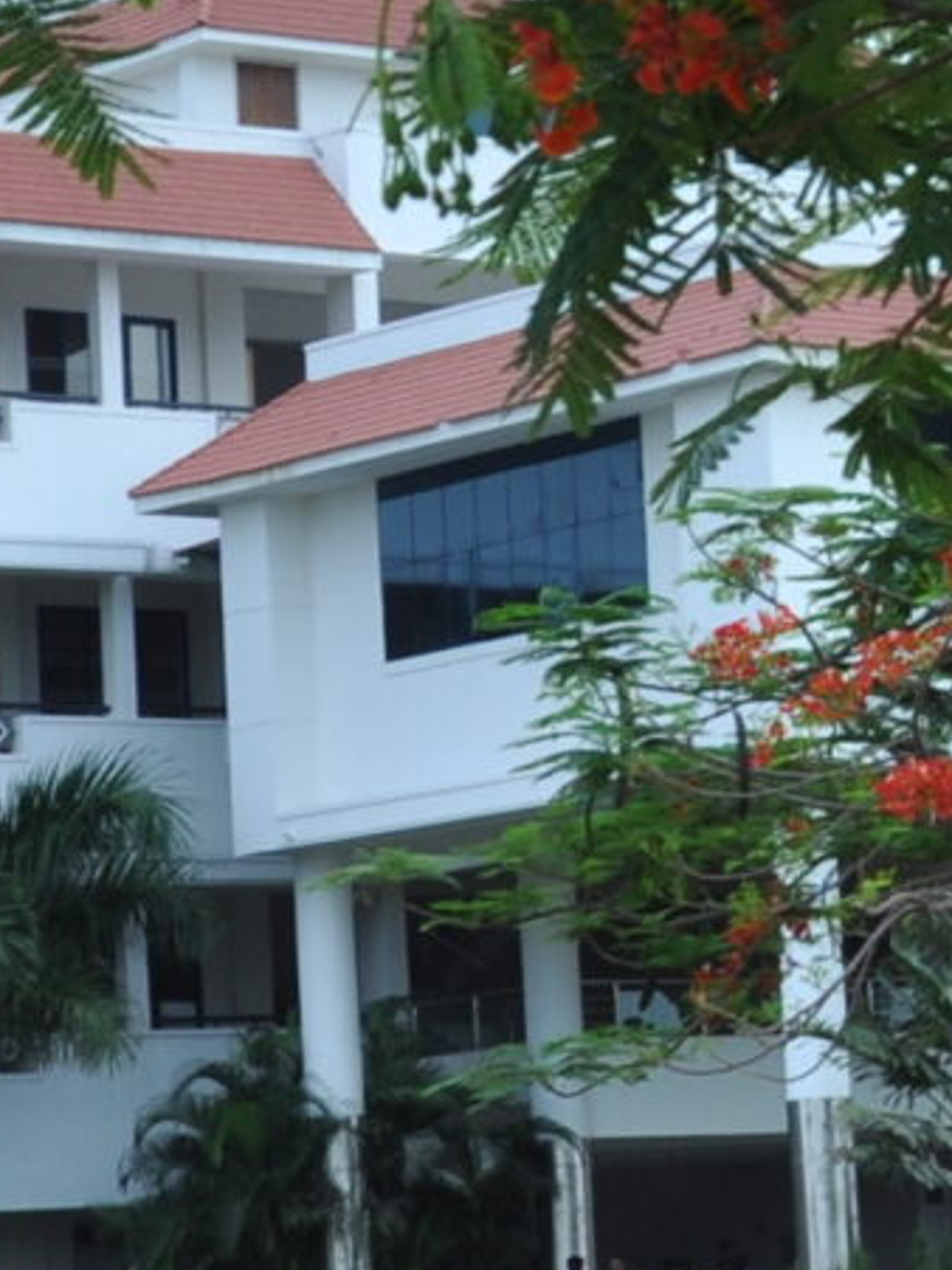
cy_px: 498
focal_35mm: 172
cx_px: 1769
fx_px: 6300
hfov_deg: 8.3
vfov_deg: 11.5
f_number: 8
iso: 200
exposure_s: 1/125
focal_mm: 21
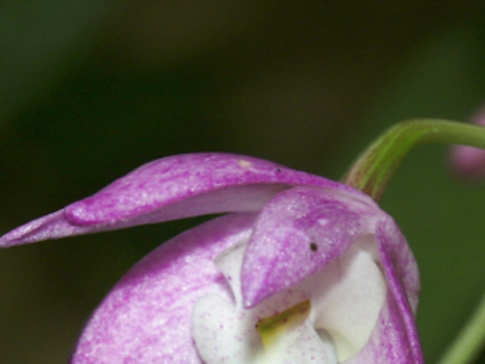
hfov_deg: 3.8
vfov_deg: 2.8
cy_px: 420
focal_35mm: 523
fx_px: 7328
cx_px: 313
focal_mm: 50.28
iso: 100
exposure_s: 1/180
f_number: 6.7
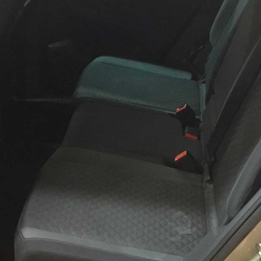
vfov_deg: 27.2
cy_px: 101
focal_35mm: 63
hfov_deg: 27.3
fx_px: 537
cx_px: 120
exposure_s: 1/17
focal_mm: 3.3
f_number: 2.4
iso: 320
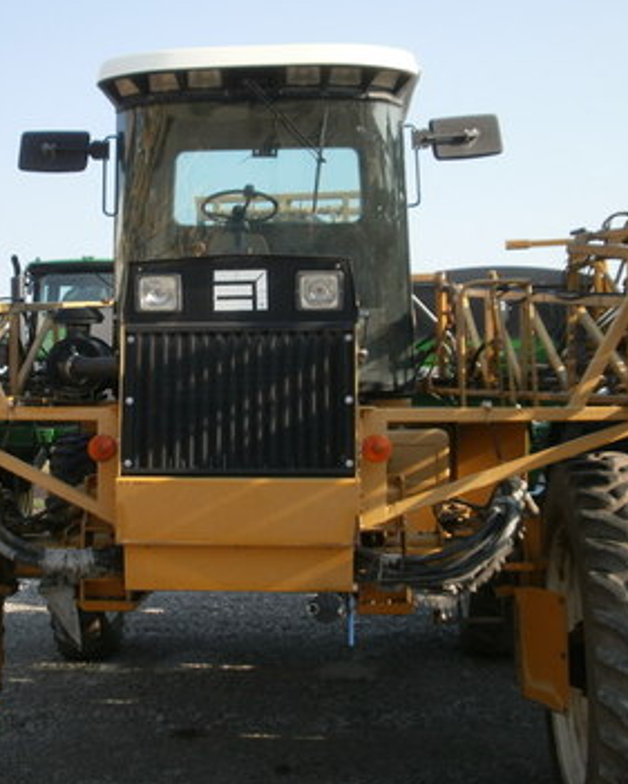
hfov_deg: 27.0
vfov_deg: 33.6
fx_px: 1300
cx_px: 228
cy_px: 373
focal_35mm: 56
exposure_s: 1/640
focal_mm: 6.51
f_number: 3.1
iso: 100
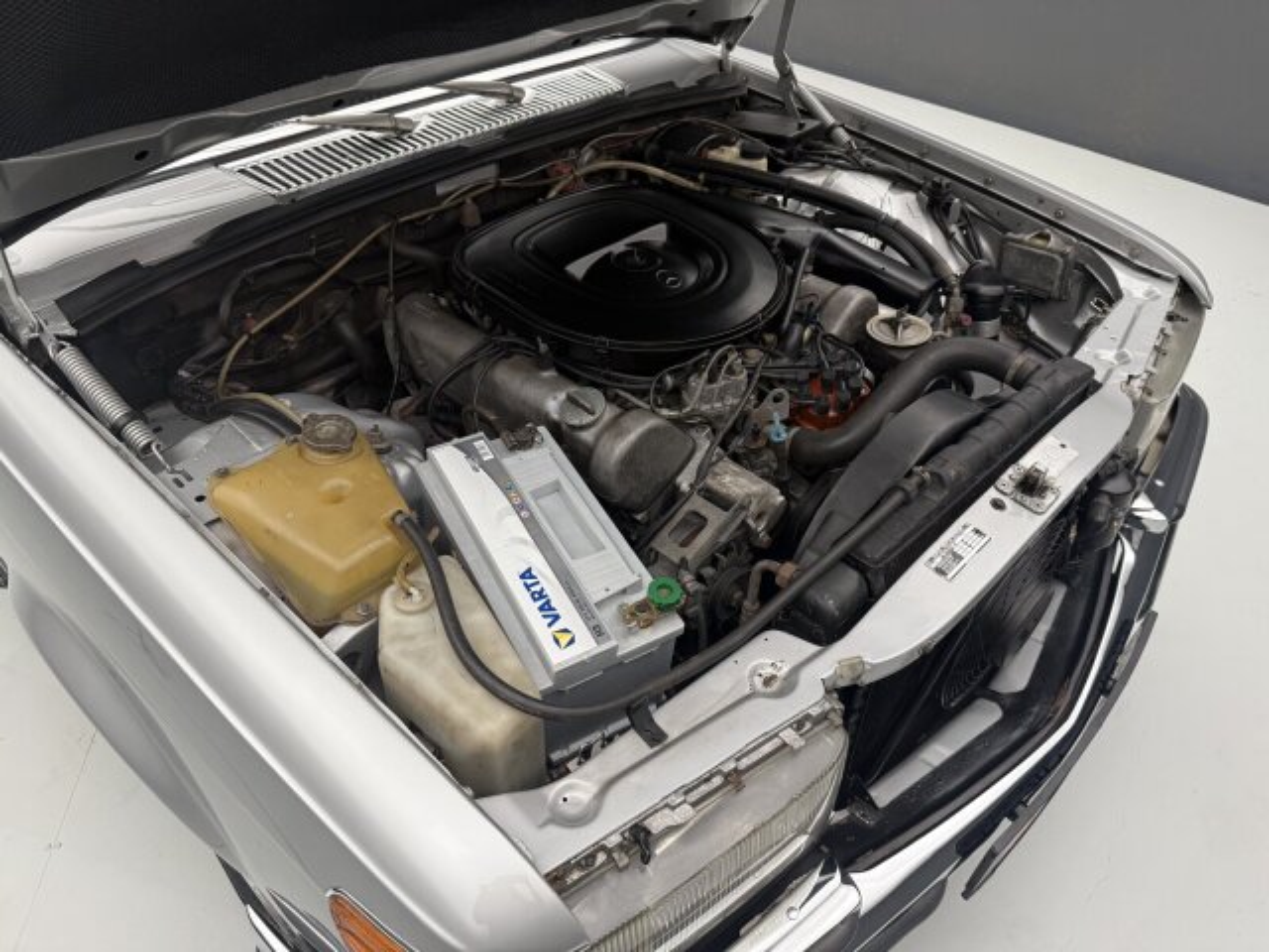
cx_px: 634
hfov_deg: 71.6
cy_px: 476
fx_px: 880
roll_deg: -0.6
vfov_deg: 56.8
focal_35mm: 24
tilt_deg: -40.2
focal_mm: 6.76
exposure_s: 1/99
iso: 200
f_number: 1.78
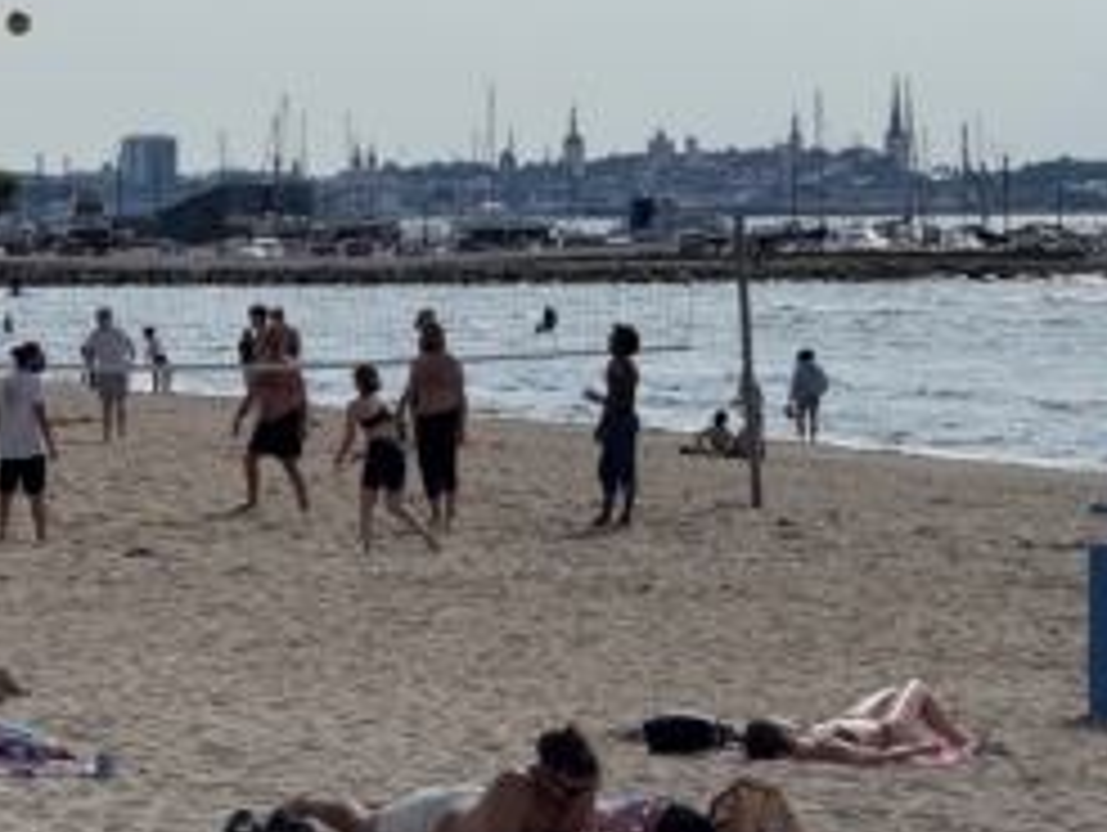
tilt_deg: +0.0
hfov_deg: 10.1
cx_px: 320
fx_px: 6242
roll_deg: +0.0
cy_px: 243
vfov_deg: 7.6
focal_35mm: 195
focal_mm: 15.66
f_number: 2.8
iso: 32
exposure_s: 1/3344
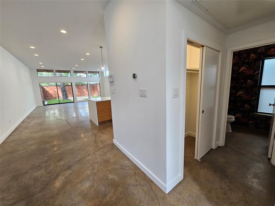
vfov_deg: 89.9
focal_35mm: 13
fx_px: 103
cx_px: 138
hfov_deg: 106.2
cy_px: 103
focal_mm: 2.2
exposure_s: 1/60
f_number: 2.2
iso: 100
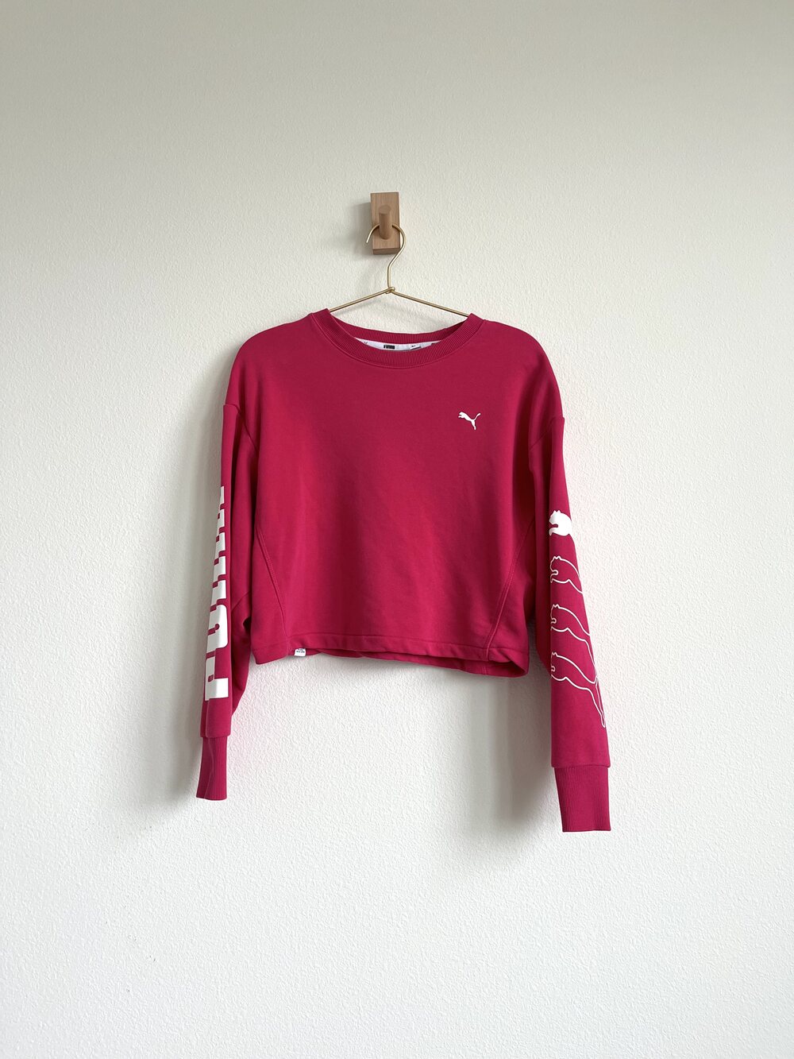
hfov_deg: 53.1
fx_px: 795
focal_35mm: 26
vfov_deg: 67.3
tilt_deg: +5.3
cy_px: 530
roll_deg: +1.3
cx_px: 397
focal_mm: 5.1
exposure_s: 1/121
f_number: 1.6
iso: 125
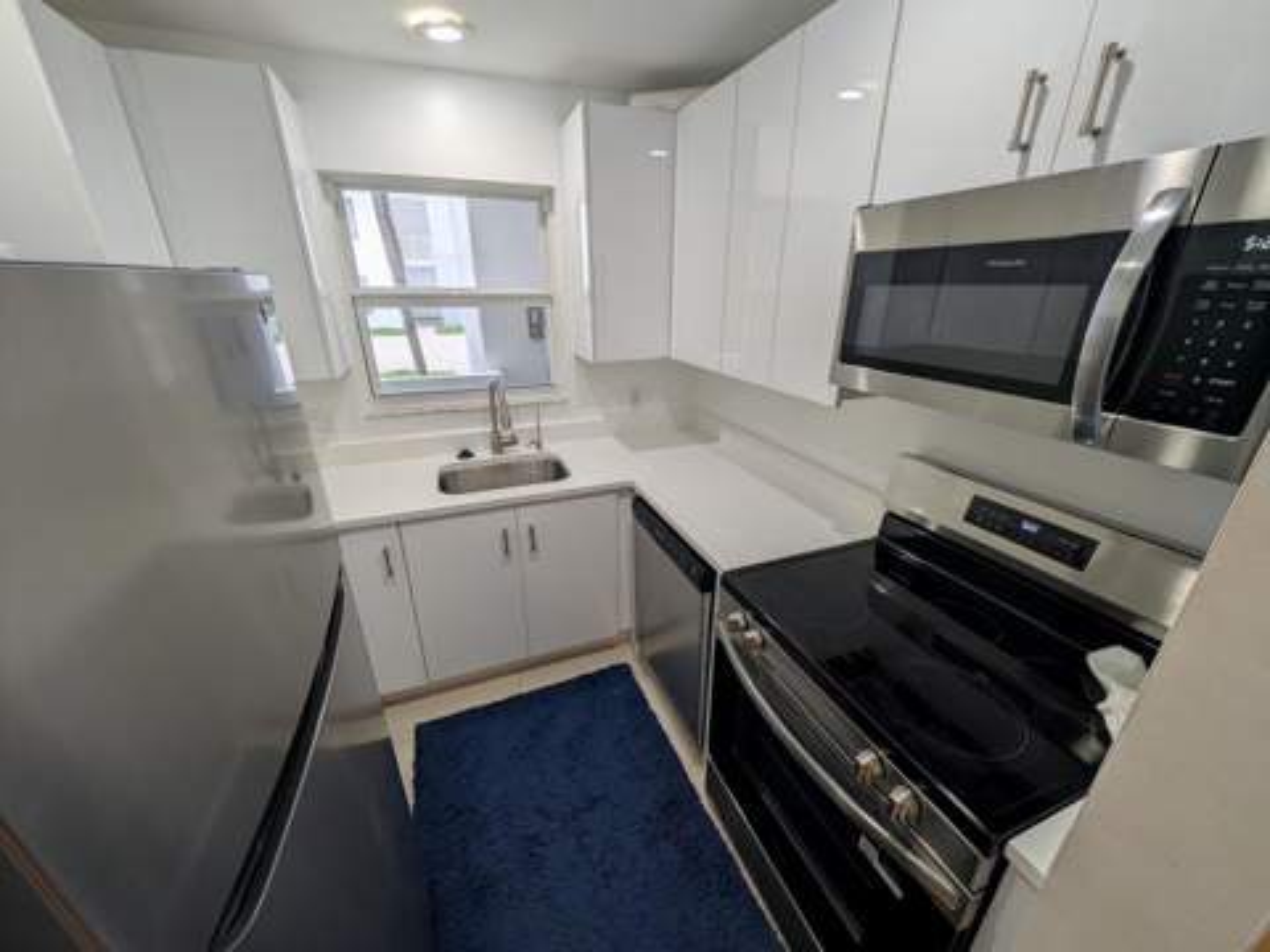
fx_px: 440
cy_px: 476
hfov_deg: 110.5
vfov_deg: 94.5
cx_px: 635
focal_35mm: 12
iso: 42
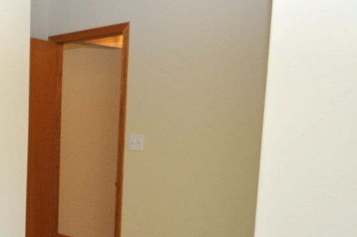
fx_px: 436
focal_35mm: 44
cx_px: -5
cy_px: 169
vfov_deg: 30.1
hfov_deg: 39.1
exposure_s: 1/60
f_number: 4
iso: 400
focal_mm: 10
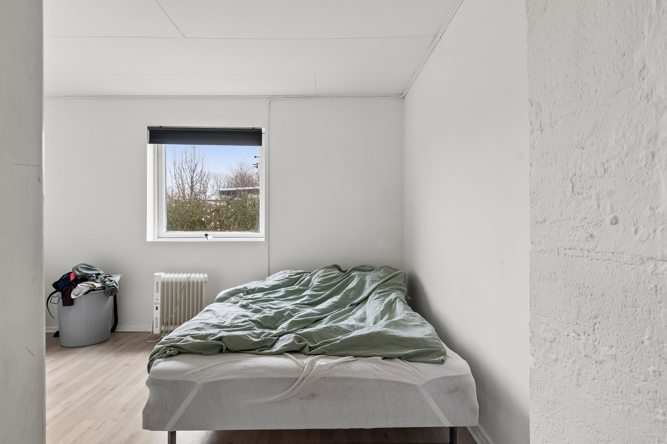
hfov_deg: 90.0
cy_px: 222
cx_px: 334
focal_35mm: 18
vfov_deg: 67.4
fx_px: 333
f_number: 10
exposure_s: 1/15
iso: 400
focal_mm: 12
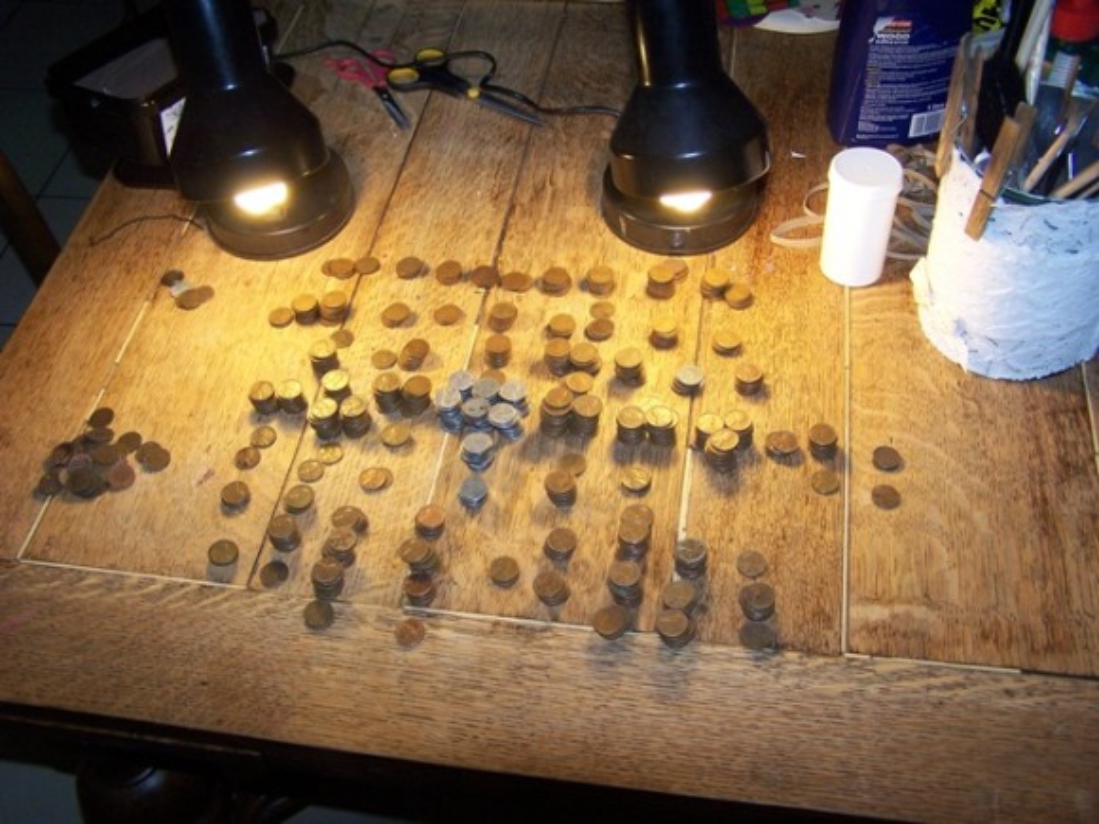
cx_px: 550
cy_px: 412
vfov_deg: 37.7
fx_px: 1206
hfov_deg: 49.0
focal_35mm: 38
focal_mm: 6.3
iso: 140
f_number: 2.8
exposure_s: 1/90
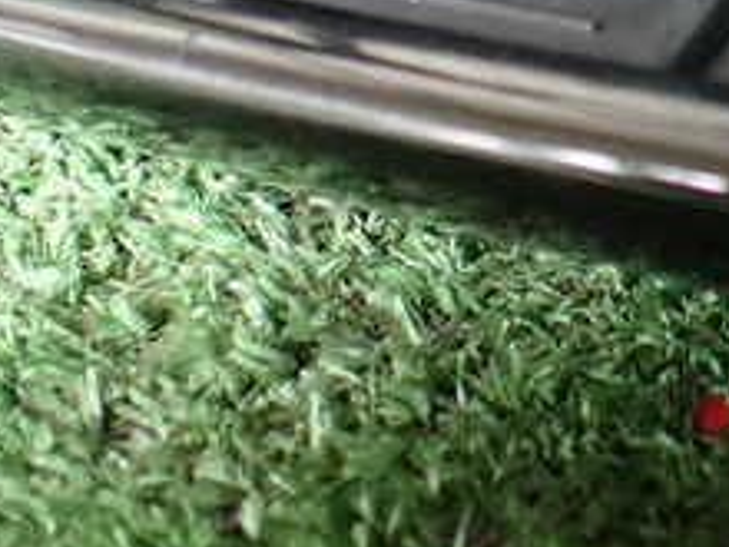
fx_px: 1727
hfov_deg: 22.4
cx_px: 812
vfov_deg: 17.2
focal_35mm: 82
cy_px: -99
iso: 800
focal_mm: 5.4
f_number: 2.3
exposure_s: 1/80
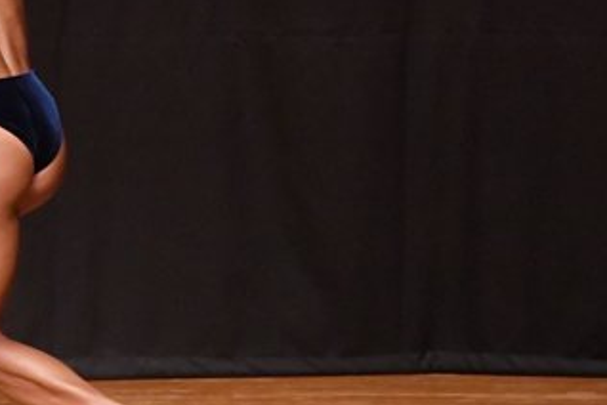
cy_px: 117
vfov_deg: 2.0
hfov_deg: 3.0
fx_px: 11718
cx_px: -22
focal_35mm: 695
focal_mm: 190
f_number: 5.6
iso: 10000
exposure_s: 1/400
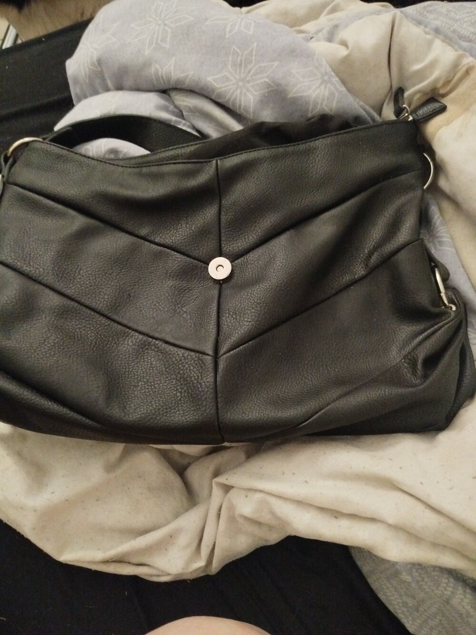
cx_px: 238
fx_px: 440
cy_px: 318
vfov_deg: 71.6
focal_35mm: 24
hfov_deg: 56.8
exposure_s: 1/10
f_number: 1.7
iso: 1250
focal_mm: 5.31
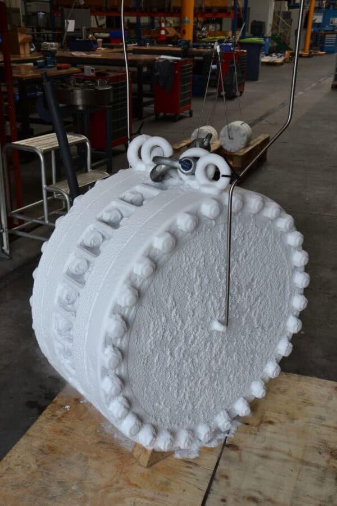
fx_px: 548
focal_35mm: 39
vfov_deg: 49.6
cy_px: 253
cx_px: 168
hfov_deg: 34.2
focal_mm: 26
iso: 220
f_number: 5.6
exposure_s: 1/125
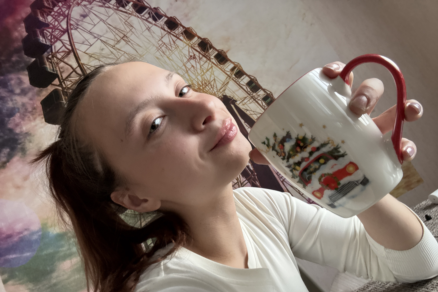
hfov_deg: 73.7
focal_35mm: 24
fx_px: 292
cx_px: 219
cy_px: 164
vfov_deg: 53.0
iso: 200
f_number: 1.9
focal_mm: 2.69
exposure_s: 1/60
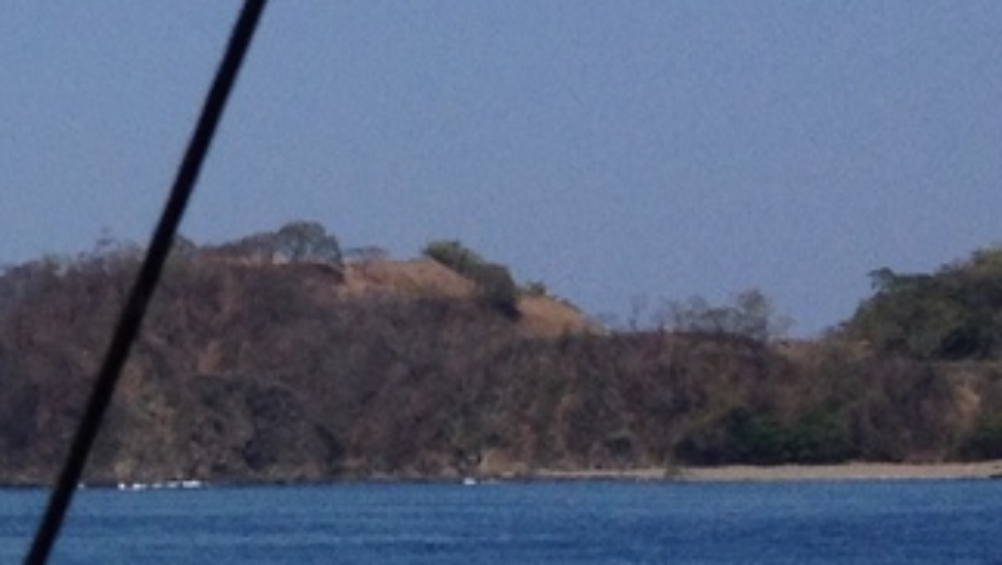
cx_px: -1033
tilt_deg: +0.9
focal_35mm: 189
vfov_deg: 6.4
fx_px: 5024
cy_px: 137
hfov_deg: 10.4
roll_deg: -1.0
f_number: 2.4
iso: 50
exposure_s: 1/3460
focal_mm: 4.28
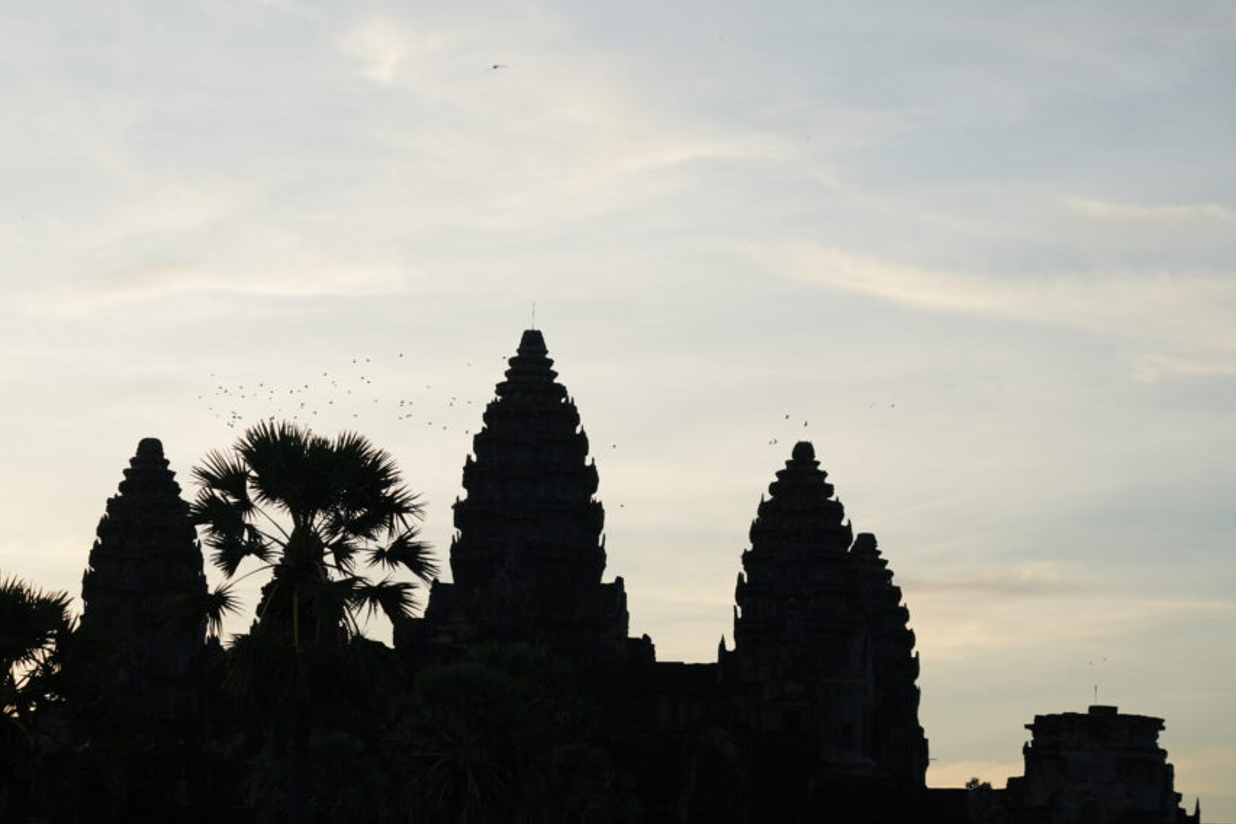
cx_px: 512
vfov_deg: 12.1
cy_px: 427
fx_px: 3879
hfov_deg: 18.1
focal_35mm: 113
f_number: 5
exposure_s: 1/250
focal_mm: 94
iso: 100
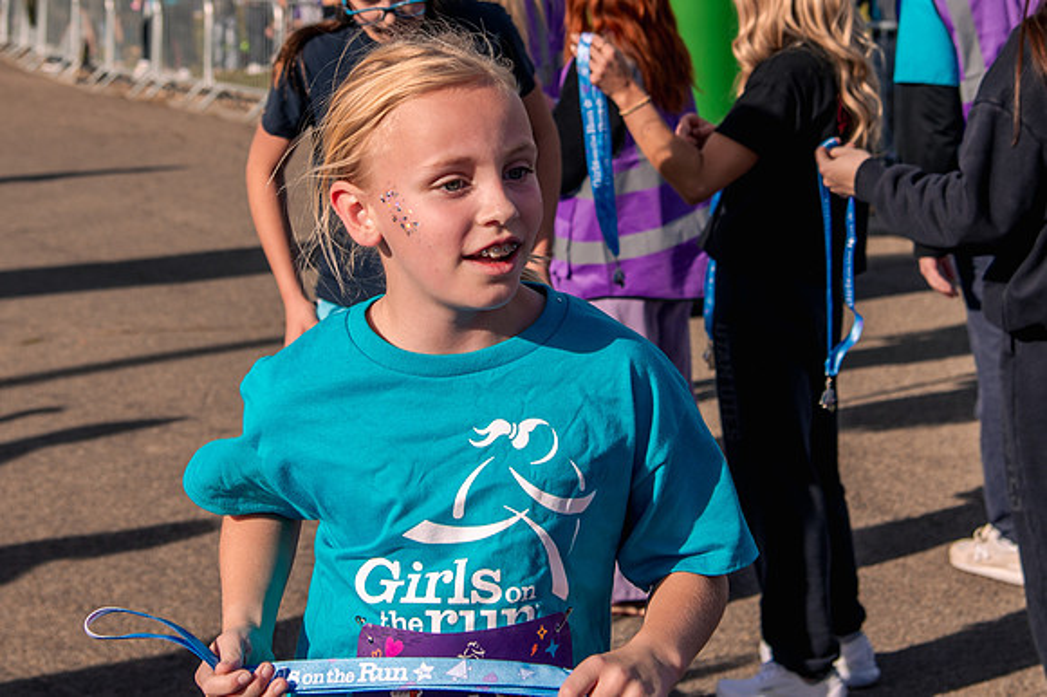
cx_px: 503
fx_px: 2541
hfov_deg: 23.3
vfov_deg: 15.5
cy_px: 112
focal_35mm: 87
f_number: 5.6
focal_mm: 50
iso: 200
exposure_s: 1/1250
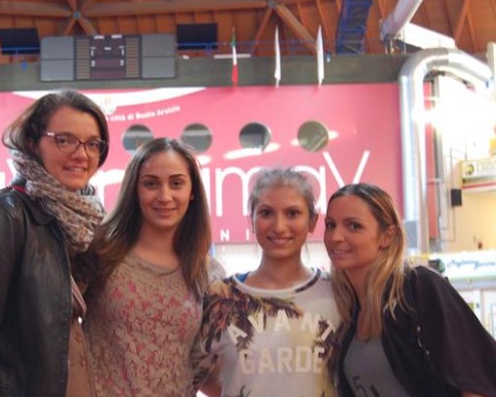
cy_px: 232
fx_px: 954
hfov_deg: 29.0
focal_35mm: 65
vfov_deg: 23.5
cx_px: 181
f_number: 5.6
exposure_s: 1/8
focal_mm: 32
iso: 800
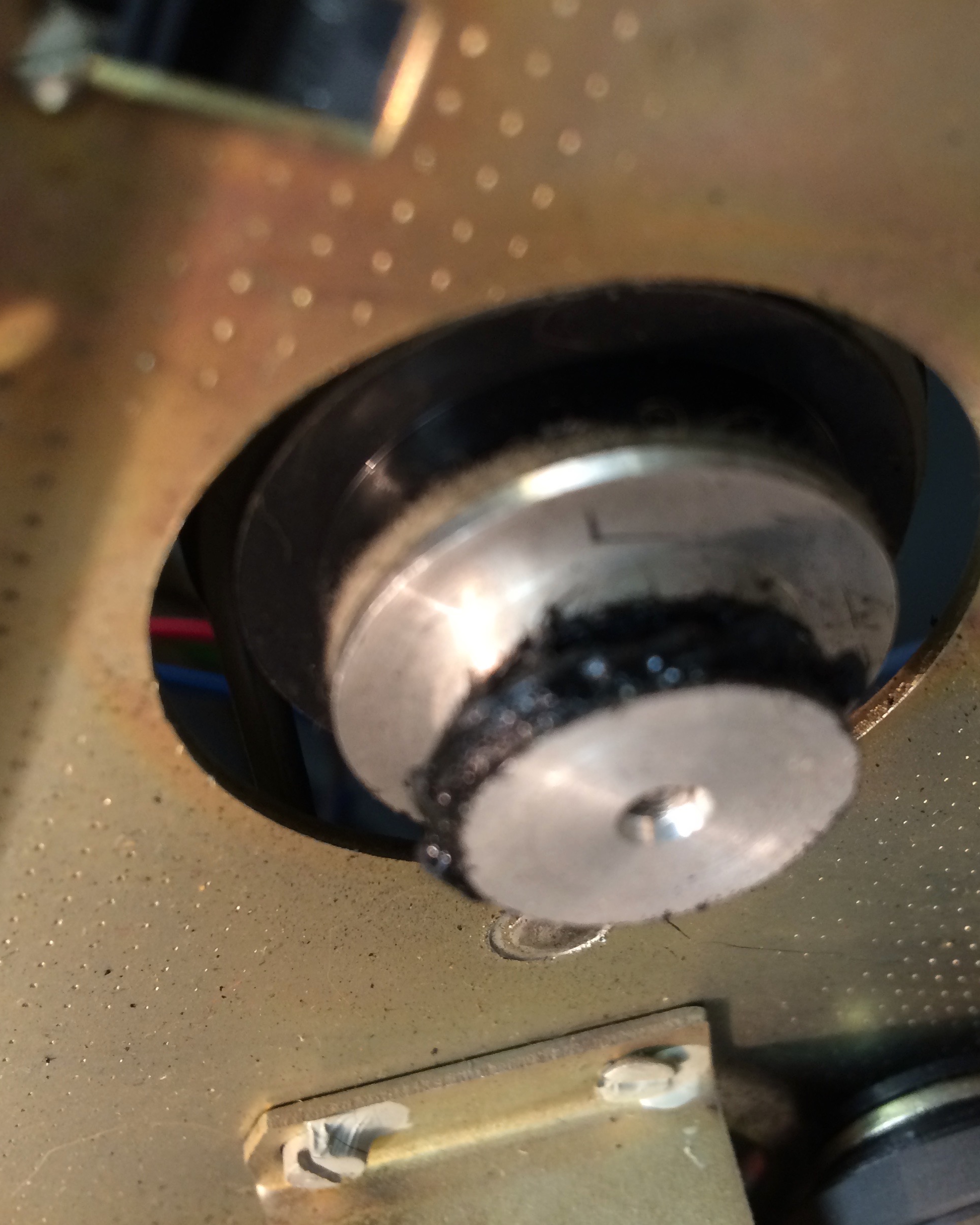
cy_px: 613
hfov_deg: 38.9
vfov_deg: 47.9
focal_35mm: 38
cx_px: 623
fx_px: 1378
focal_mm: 4.15
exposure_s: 1/33
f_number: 2.2
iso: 160
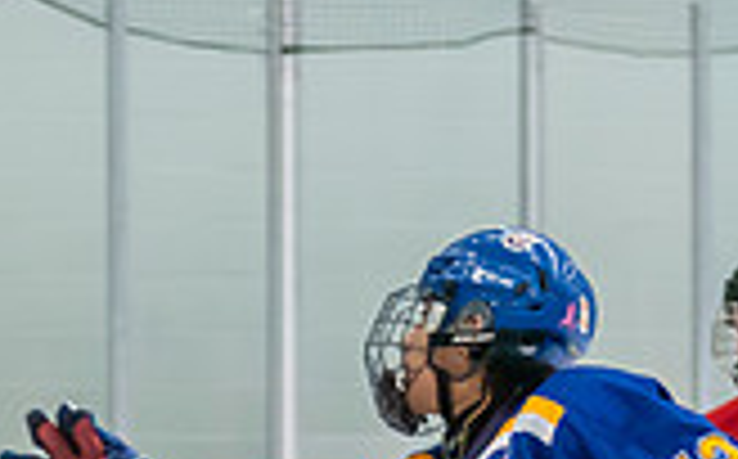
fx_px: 6749
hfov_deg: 6.3
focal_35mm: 336
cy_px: 828
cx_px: 480
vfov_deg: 3.9
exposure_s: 1/640
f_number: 2.8
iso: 2500
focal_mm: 70
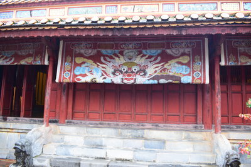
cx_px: 126
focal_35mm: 30
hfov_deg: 61.9
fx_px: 209
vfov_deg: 43.6
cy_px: 84
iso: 500
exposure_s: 1/15
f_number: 6.3
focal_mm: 20
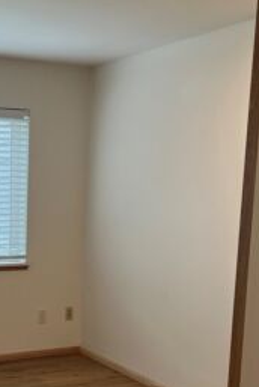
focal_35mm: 56
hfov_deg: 23.3
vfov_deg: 35.0
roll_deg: -1.1
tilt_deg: -8.9
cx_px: 6
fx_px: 603
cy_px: 278
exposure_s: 1/120
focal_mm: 5.7
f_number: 1.5
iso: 100
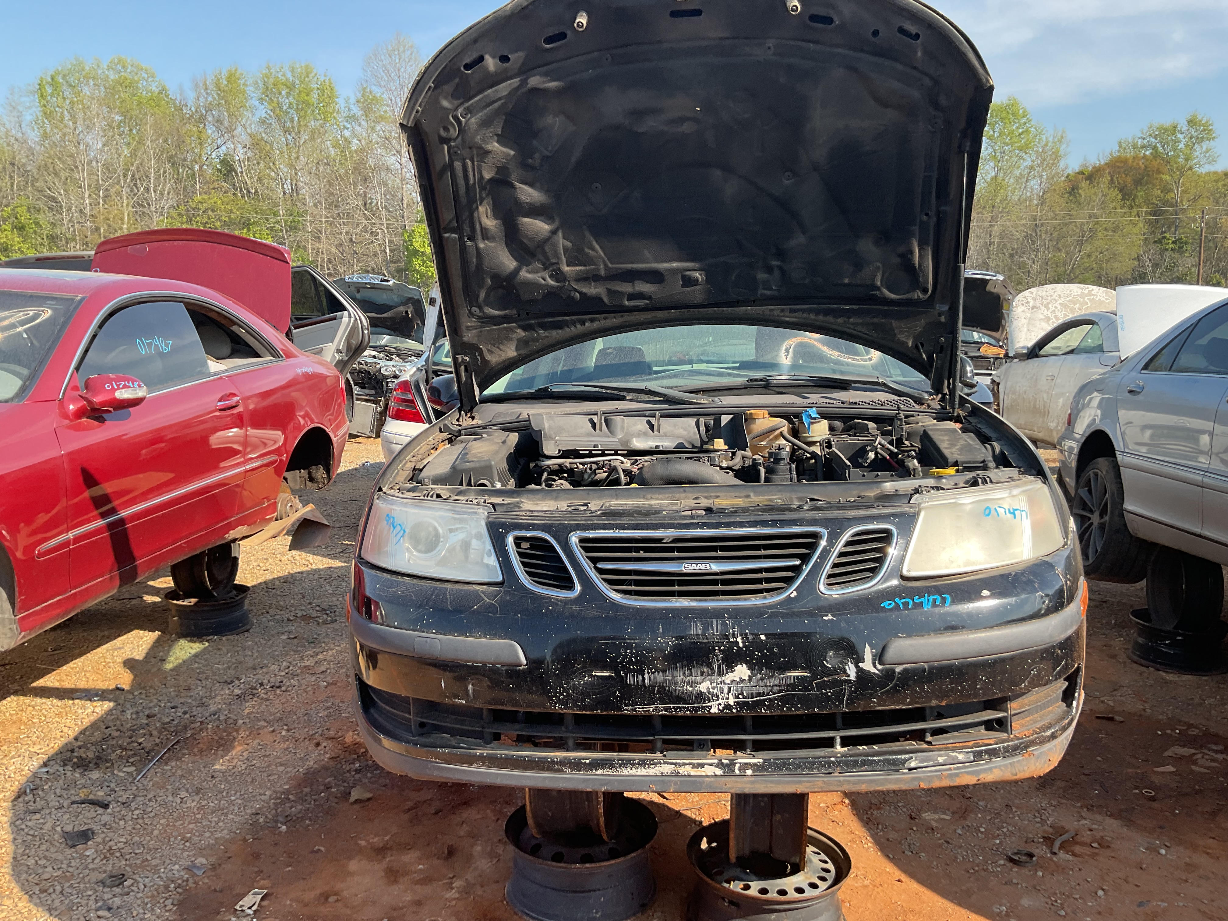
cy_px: 460
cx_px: 614
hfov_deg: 61.7
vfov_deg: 48.2
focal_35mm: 29
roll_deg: +2.4
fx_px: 1029
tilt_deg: -7.1
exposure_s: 1/580
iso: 16
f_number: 1.8
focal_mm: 3
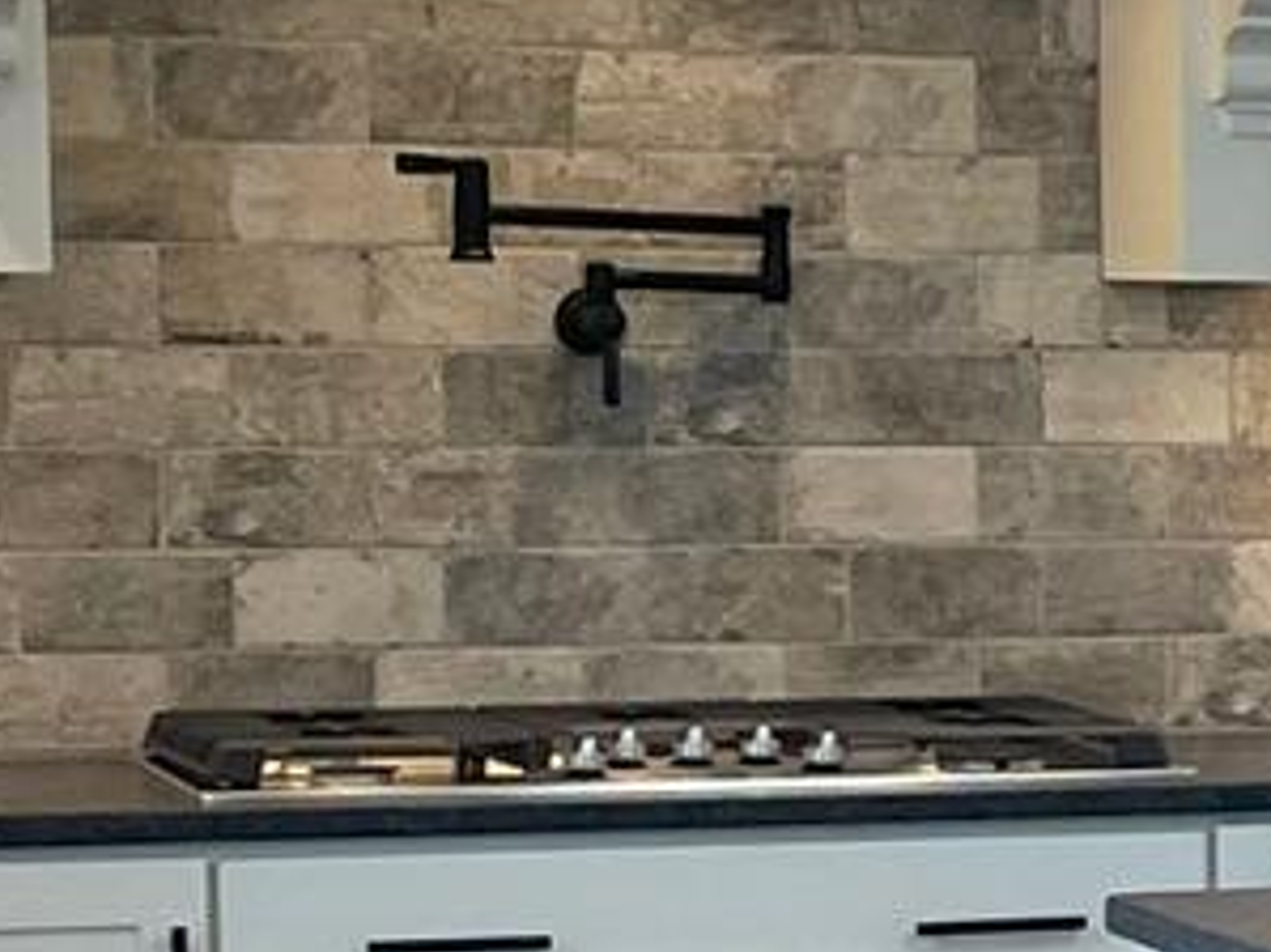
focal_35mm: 178
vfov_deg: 8.3
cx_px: 2083
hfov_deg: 10.6
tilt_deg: -6.4
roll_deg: +0.3
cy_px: 969
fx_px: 6533
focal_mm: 4.2
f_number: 1.6
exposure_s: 1/120
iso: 125
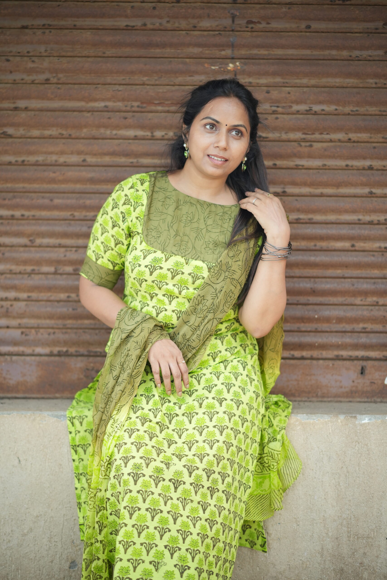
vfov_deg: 36.2
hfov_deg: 24.6
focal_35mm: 55
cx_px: 194
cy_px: 290
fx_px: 887
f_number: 1.8
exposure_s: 1/320
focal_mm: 55
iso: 800
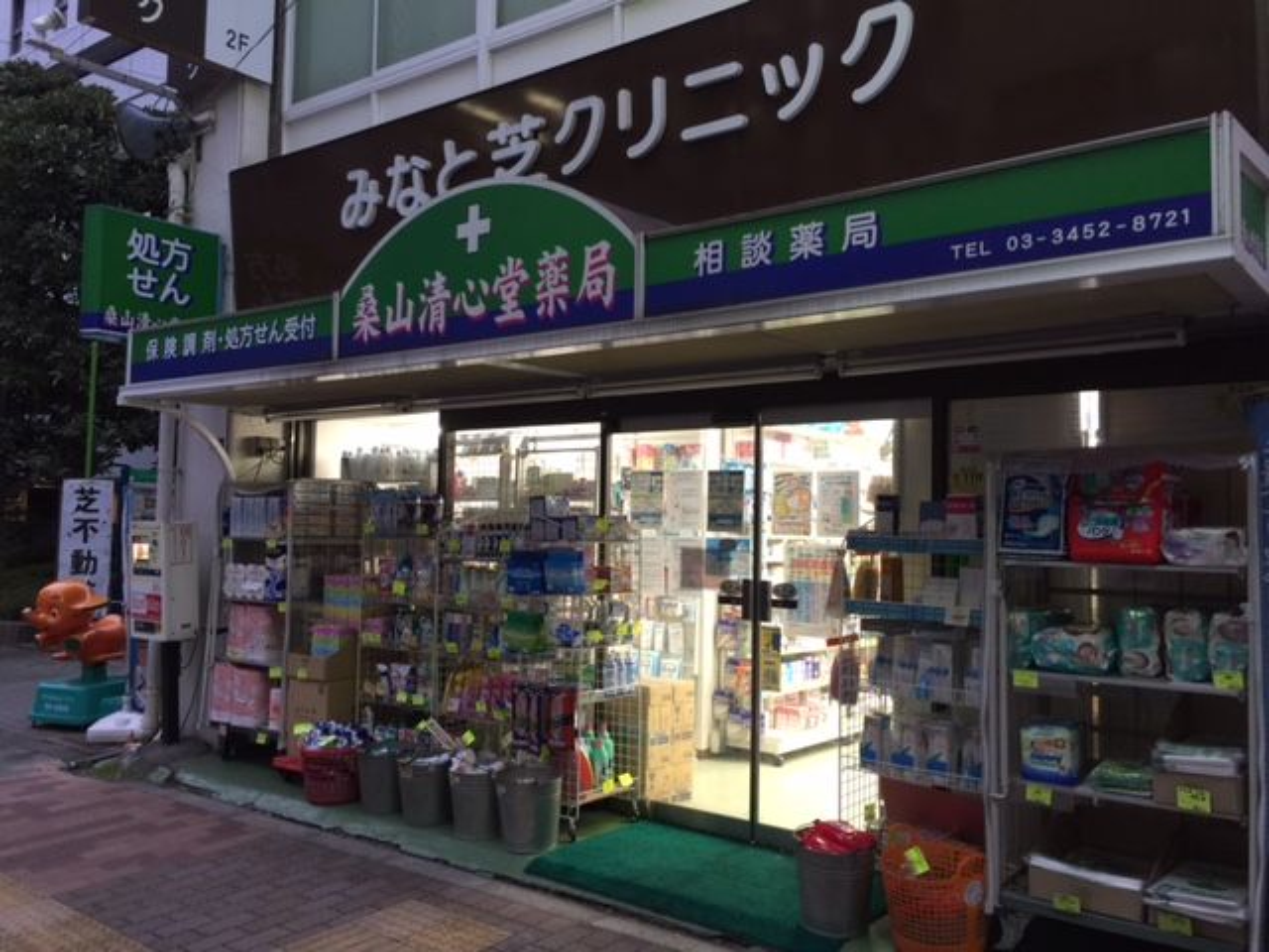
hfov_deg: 61.7
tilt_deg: +5.8
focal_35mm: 29
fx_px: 1063
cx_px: 634
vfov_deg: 48.2
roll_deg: -1.3
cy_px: 476
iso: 40
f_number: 2.2
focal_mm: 4.15
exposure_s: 1/15
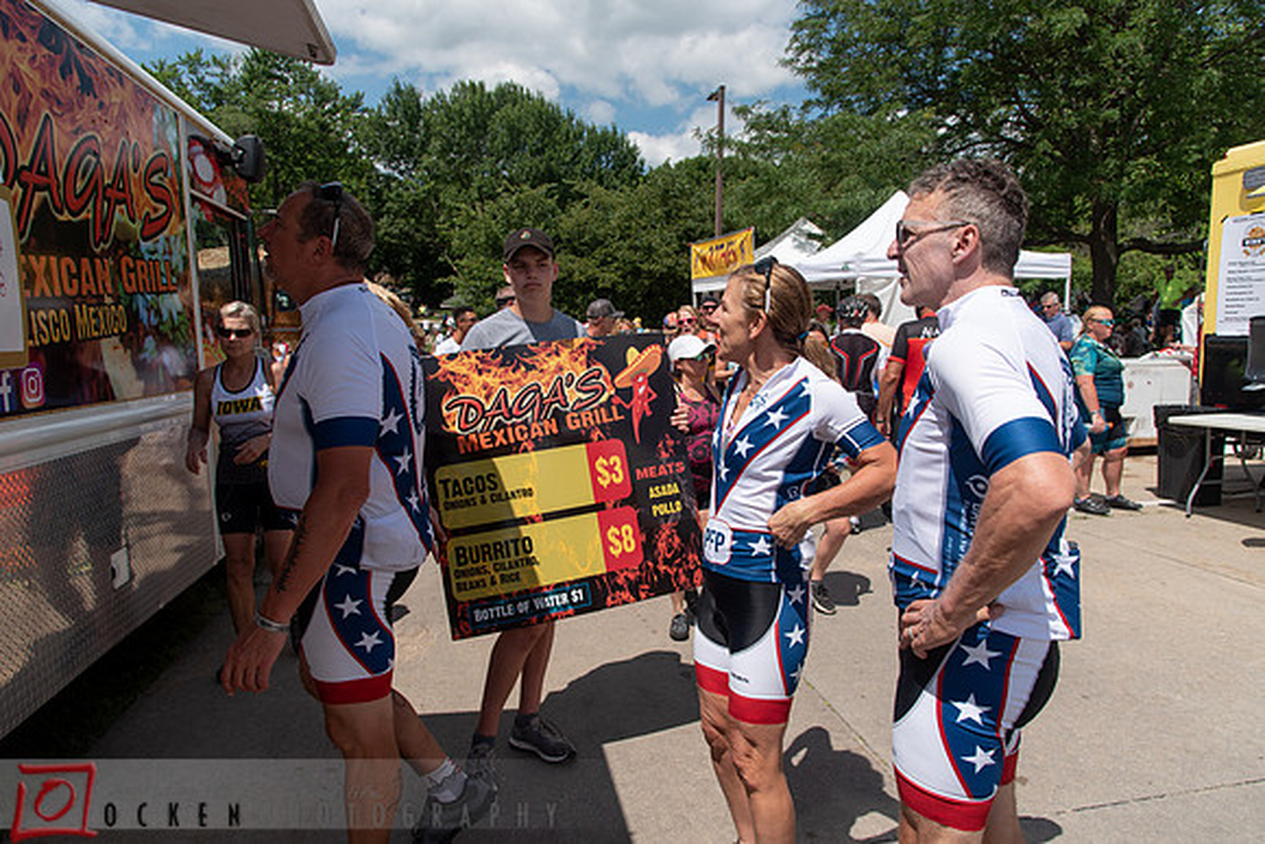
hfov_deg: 73.7
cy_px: 422
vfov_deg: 53.2
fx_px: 843
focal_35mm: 24
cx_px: 632
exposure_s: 1/800
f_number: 7.1
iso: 200
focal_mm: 24
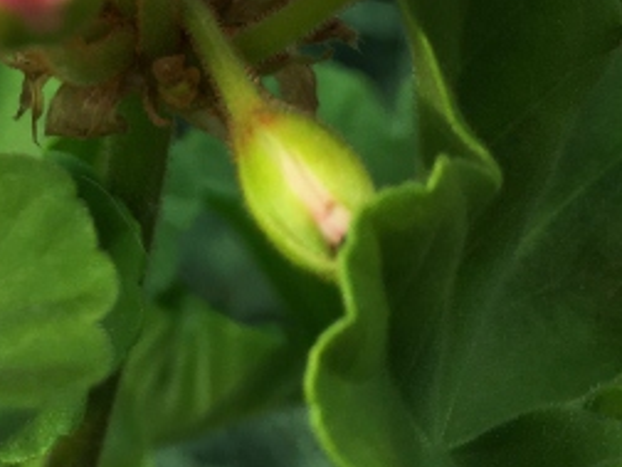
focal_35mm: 92
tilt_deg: -35.1
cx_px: 81
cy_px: -247
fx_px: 1653
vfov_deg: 14.8
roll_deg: +3.9
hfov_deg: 20.9
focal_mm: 4.15
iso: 25
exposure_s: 1/493
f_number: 2.2
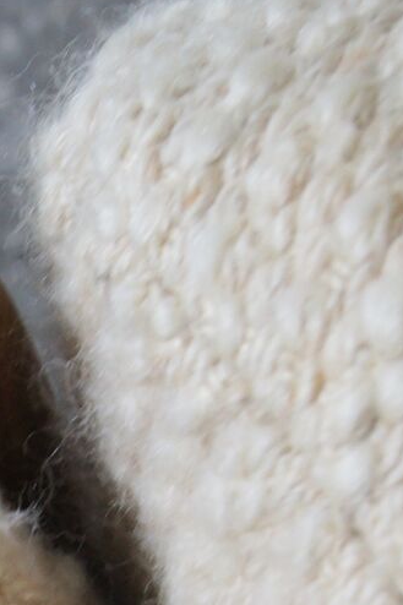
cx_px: -244
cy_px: 762
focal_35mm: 170
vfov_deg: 11.8
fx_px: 2856
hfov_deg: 7.9
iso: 400
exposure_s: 1/30
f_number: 5.6
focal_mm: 28
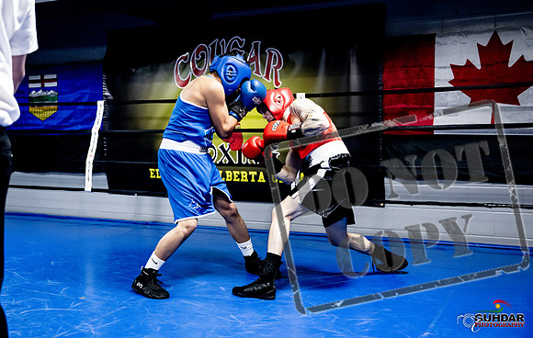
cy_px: 148
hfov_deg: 45.7
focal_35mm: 43
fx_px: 630
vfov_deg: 30.0
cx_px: 218
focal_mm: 36
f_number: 2.8
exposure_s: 1/1000
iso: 8000
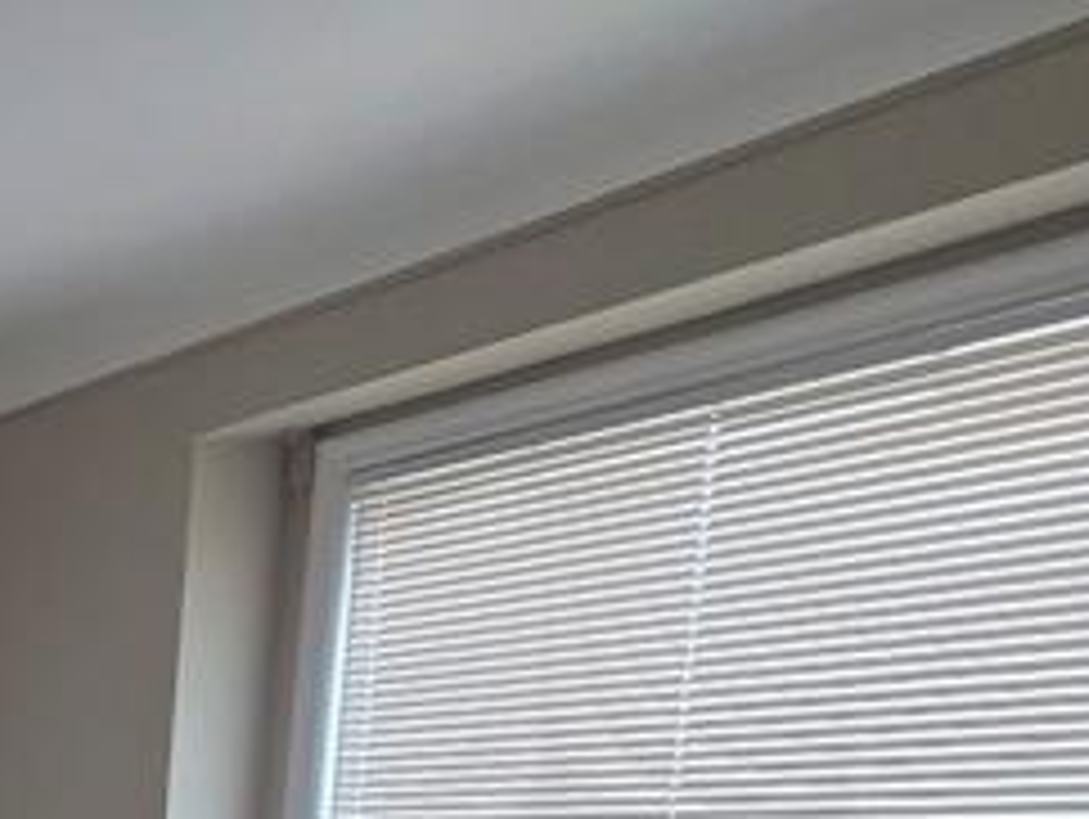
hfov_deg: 20.1
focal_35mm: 55
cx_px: -1017
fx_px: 1732
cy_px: 1148
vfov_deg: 22.8
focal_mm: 2.2
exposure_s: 1/60
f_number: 2.2
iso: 160
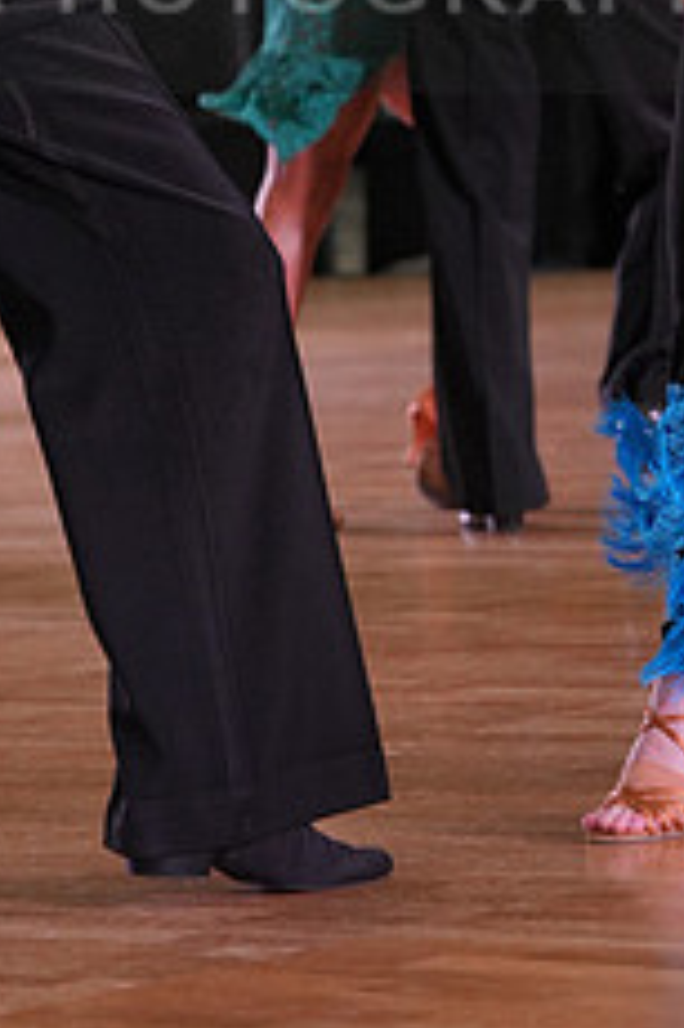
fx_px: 7278
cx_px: 257
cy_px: -54
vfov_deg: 8.0
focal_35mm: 255
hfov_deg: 5.4
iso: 1600
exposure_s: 1/500
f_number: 4
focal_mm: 101
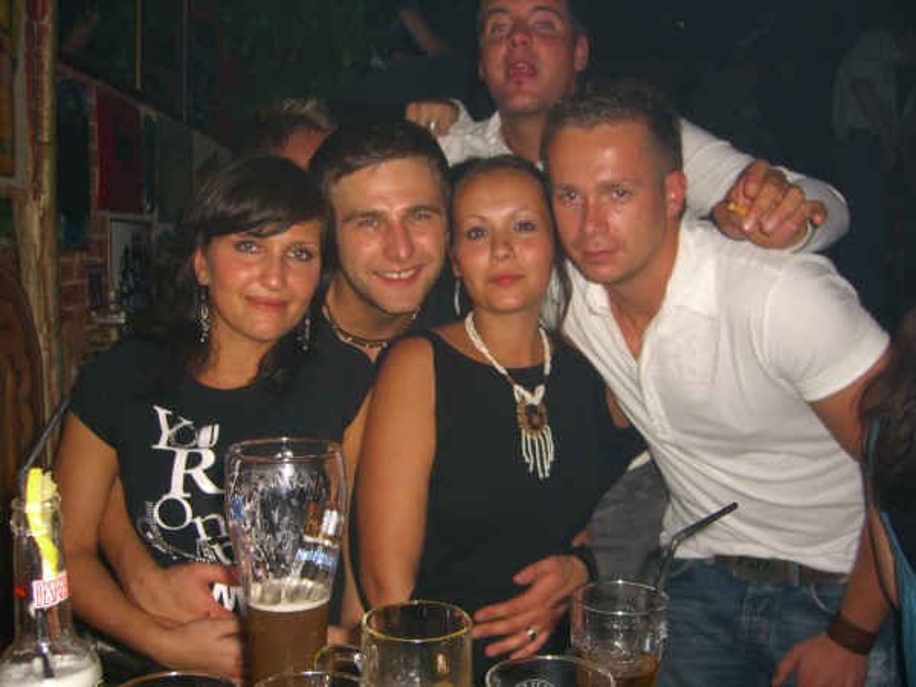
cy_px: 344
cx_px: 458
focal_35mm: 38
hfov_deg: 49.0
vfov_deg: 37.7
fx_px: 1006
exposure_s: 1/60
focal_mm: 7.9
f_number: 2.8
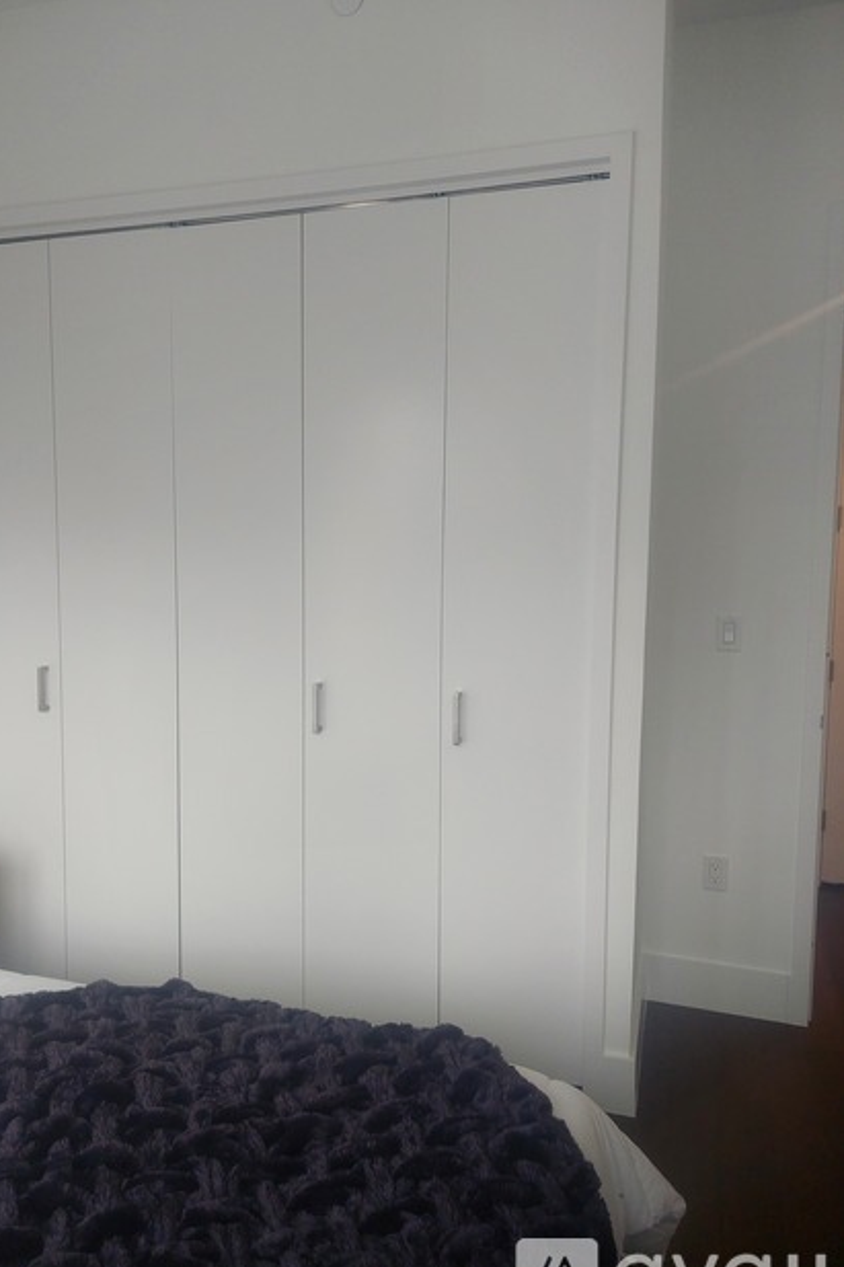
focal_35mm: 27
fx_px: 950
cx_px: 335
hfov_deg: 47.6
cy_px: 636
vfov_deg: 67.4
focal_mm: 5.23
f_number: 1.8
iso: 80
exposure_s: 1/120
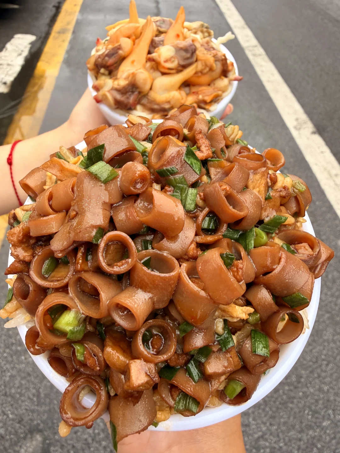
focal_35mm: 24
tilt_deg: -46.4
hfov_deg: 56.8
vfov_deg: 71.6
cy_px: 226
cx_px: 170
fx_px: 314
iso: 40
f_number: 2.2
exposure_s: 1/221
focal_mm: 2.22
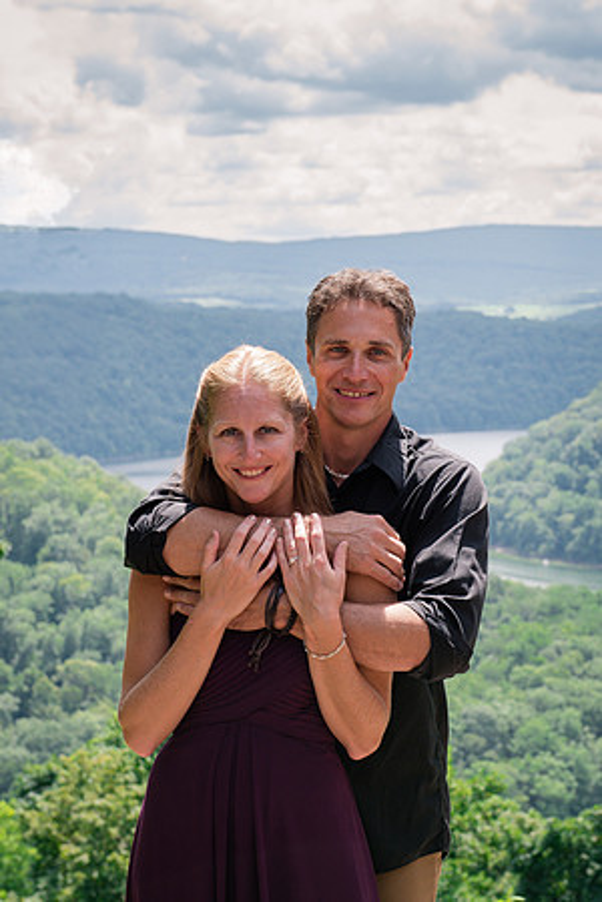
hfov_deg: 13.0
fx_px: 2631
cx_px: 392
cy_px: 451
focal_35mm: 105
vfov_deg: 19.5
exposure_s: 1/400
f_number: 8
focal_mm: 70
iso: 500
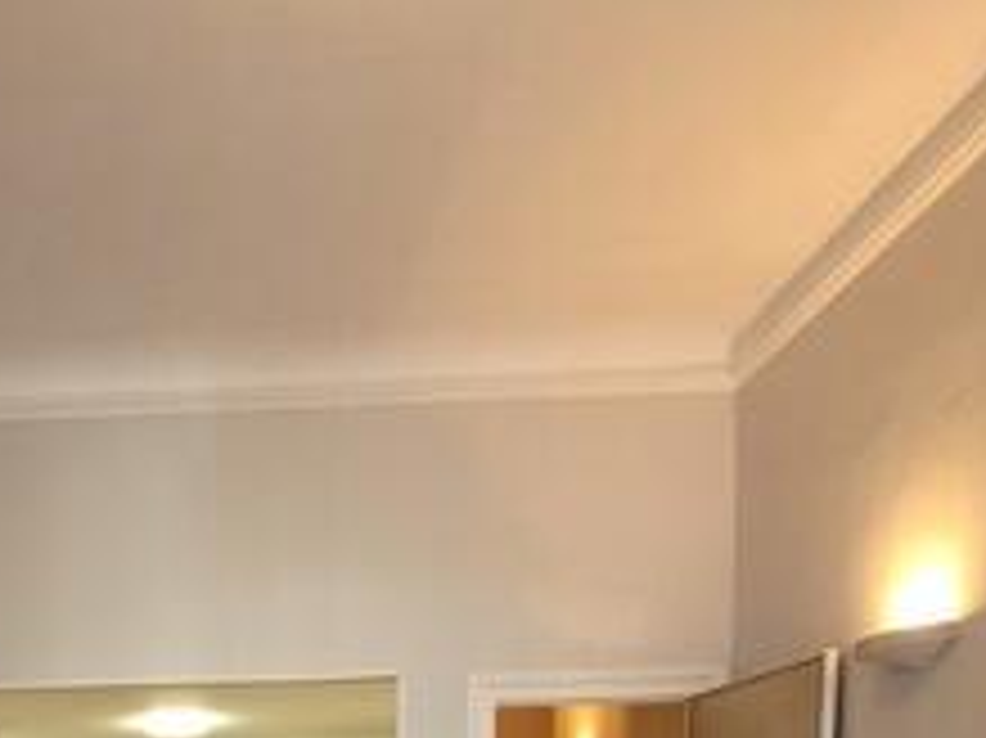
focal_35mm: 38
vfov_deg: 29.2
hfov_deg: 44.0
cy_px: 999
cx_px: 72
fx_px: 1082
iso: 250
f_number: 2.2
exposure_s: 1/50
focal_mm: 1.74
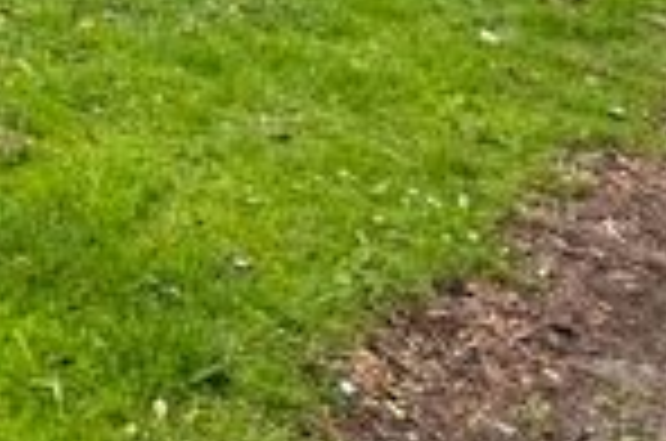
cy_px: -484
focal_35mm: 69
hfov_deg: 20.3
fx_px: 1274
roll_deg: -1.5
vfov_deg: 15.2
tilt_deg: +2.9
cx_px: -554
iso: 40
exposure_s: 1/548
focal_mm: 2.22
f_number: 2.2
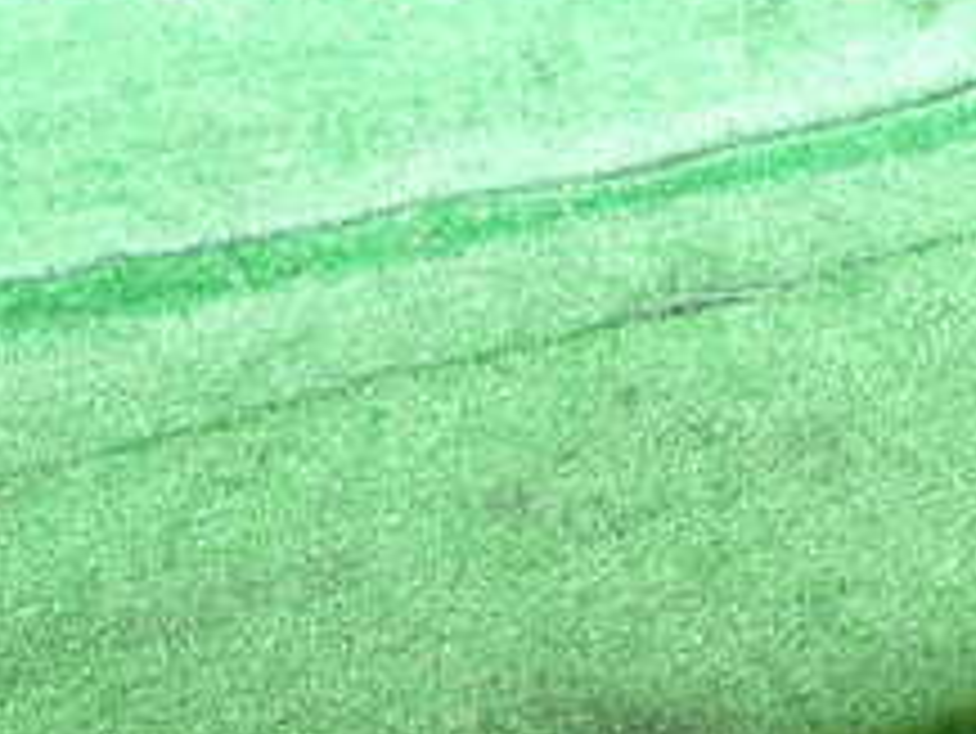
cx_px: 684
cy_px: 802
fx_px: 1947
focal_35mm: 69
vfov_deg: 20.4
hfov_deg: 27.9
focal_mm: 4.5
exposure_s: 1/60
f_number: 2
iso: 160
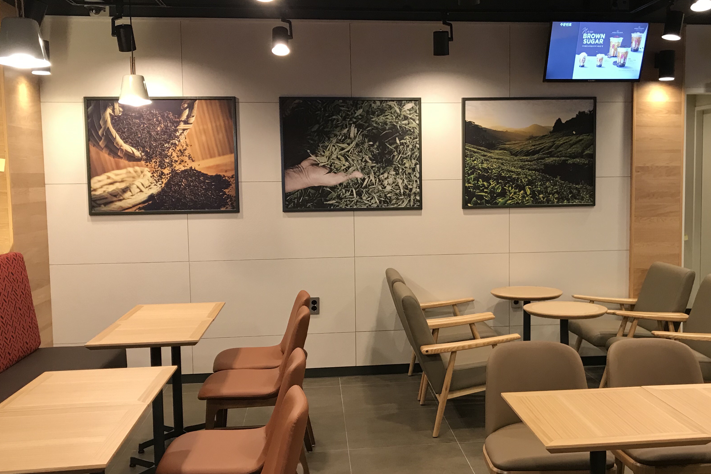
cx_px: 417
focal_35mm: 37
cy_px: 241
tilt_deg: -4.6
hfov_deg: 51.6
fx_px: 731
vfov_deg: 35.9
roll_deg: +0.3
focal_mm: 3.99
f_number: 1.8
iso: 40
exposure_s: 1/24
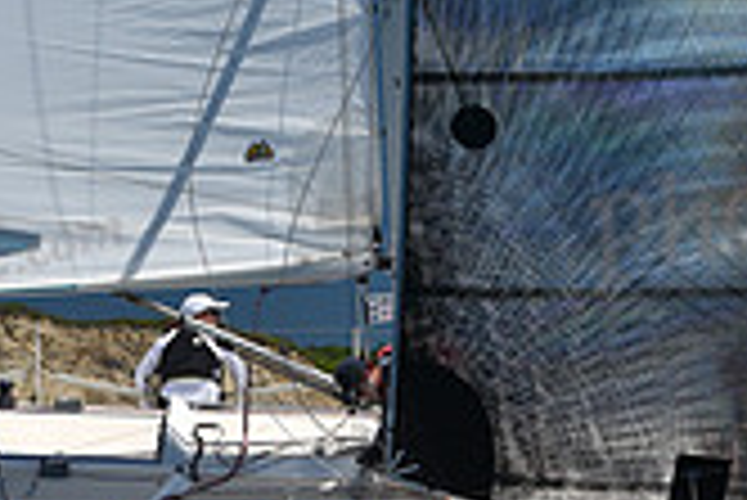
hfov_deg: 8.4
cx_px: 360
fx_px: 5067
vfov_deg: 5.6
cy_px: 466
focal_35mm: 244
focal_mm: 70
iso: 250
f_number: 7.1
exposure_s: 1/800
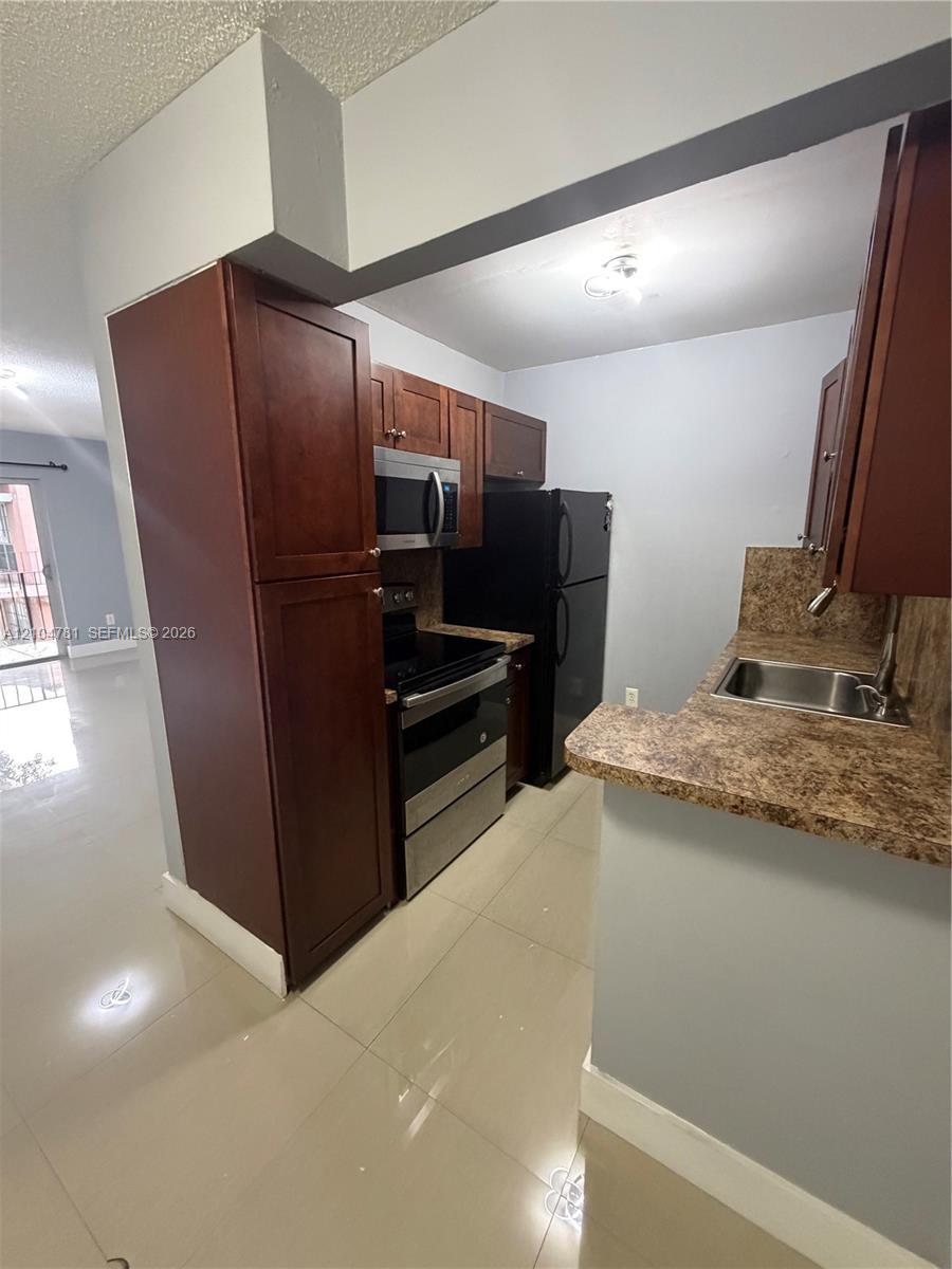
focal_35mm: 14
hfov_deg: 85.7
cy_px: 634
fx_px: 513
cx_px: 476
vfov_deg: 102.1
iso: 640
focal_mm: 2.22
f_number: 2.2
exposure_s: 1/60
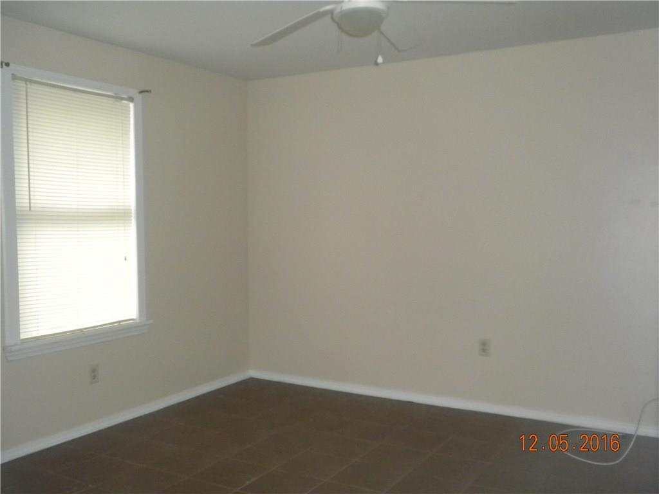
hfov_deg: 50.1
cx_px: 330
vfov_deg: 38.7
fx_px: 704
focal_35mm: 37
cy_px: 247
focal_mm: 6.6
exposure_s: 1/30
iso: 400
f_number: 3.5
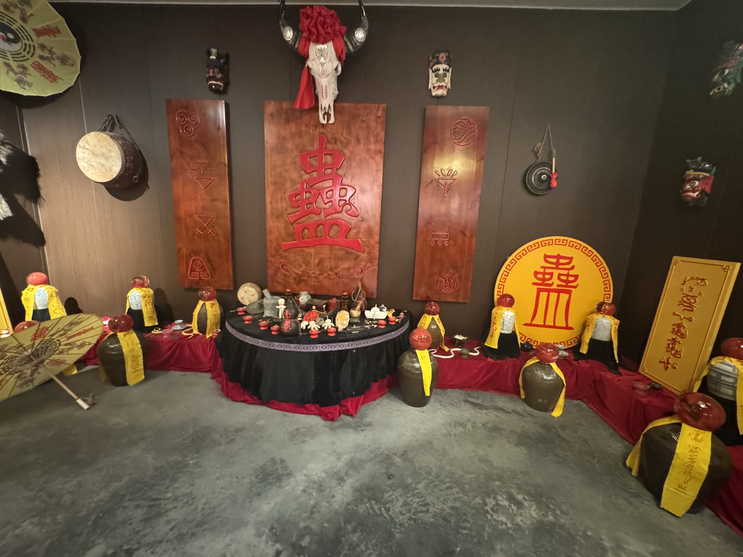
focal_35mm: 14
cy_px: 278
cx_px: 372
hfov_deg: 102.1
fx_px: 300
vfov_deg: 85.7
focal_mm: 2.22
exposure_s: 1/33
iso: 1600
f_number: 2.2
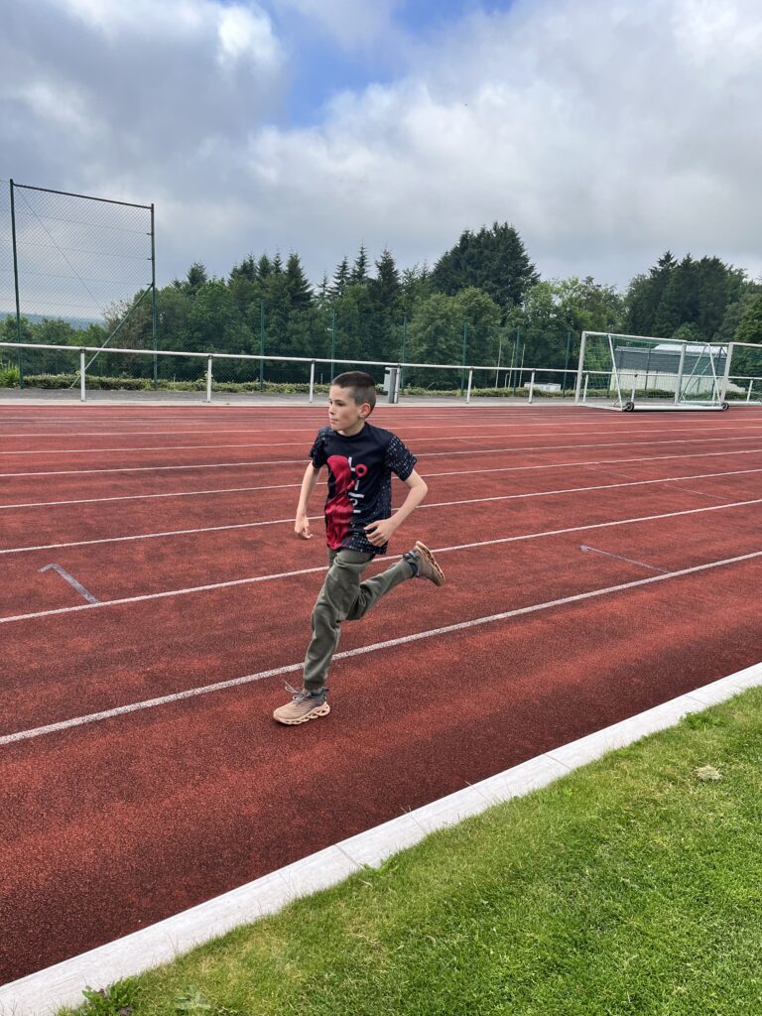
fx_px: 763
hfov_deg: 53.1
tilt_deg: -13.6
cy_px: 508
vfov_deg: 67.3
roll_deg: -4.0
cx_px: 381
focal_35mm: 26
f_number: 1.6
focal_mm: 5.1
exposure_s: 1/1404
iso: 50
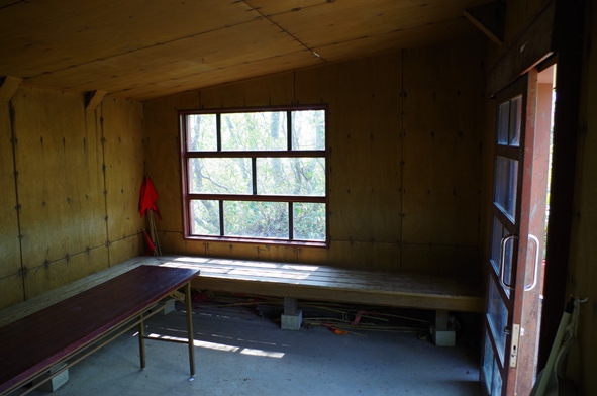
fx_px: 447
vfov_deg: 47.8
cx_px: 298
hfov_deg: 67.5
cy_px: 198
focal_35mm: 27
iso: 400
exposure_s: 1/40
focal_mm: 18
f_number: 6.3
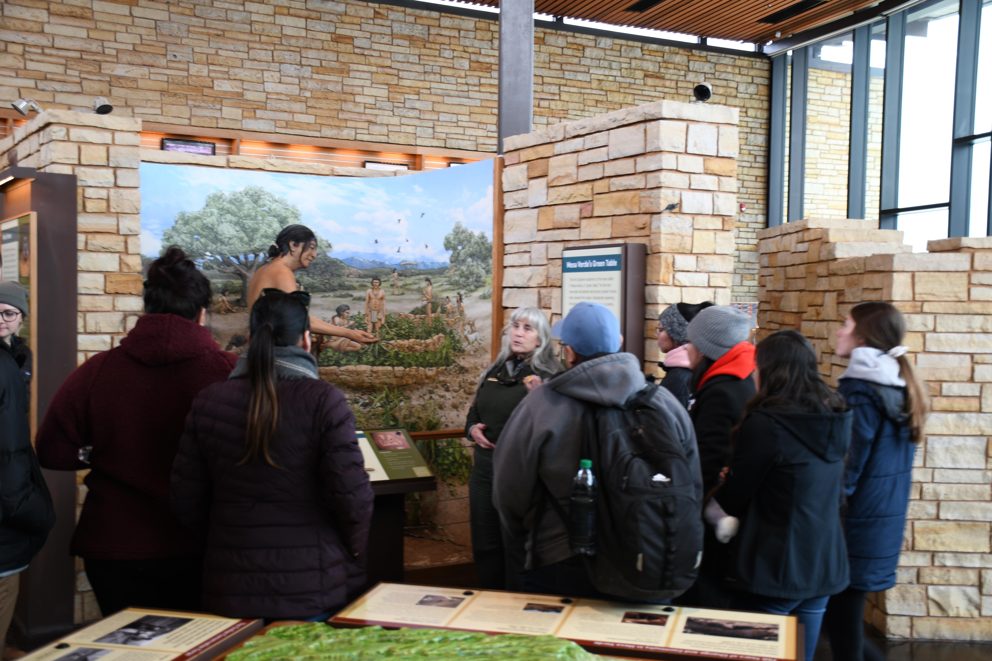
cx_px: 496
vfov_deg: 33.4
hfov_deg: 48.5
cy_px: 330
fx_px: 1102
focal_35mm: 40
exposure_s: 1/15
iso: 100
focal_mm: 27
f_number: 4
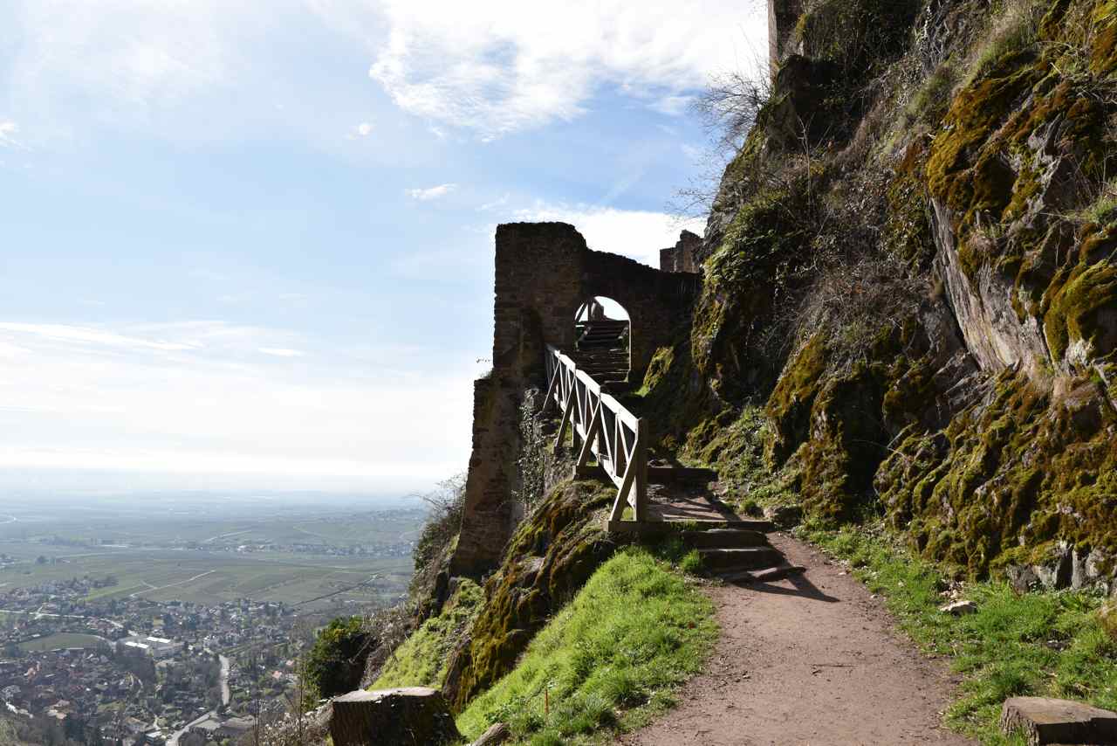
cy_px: 373
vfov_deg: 53.2
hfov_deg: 73.7
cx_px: 558
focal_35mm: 24
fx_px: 745
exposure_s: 1/320
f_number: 8
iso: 100
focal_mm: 24
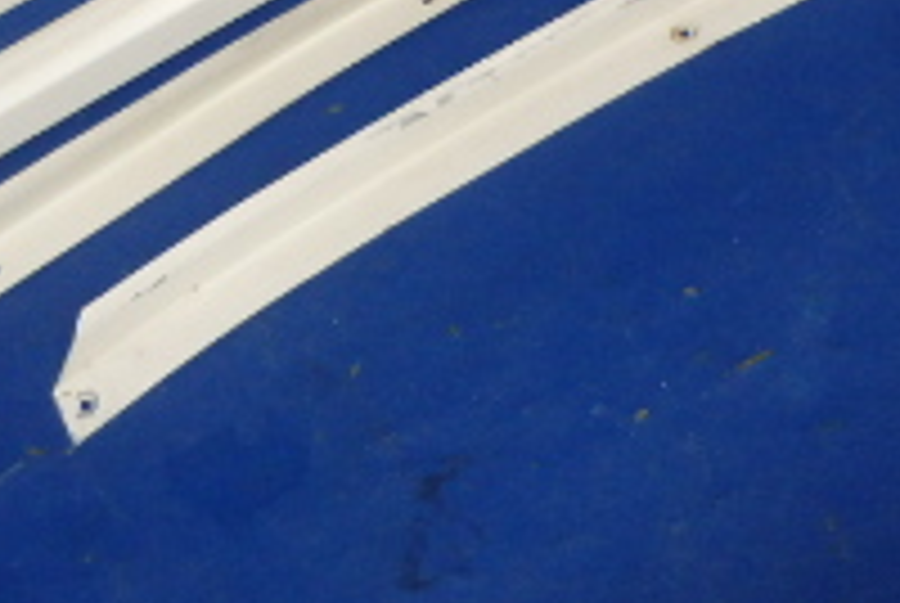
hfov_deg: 21.9
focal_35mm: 93
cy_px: -14
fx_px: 2328
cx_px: 432
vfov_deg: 14.5
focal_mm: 5
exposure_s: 1/30
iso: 400
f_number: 3.9
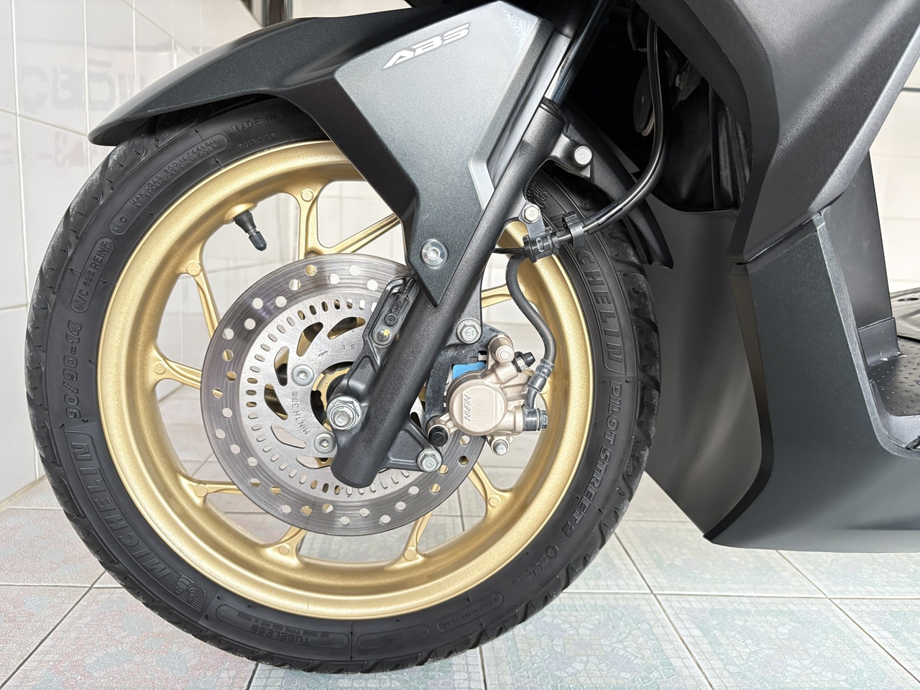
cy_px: 345
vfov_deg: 53.1
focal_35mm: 26
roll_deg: -1.4
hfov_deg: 67.3
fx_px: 691
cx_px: 460
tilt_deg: -8.9
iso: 250
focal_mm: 5.96
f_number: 1.6
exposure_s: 1/60
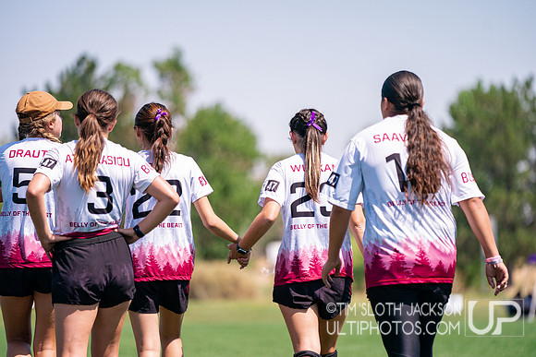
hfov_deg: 10.3
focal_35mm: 200
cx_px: 268
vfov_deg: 6.9
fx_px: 2978
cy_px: 178
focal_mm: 200
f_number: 2.8
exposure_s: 1/5000
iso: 320
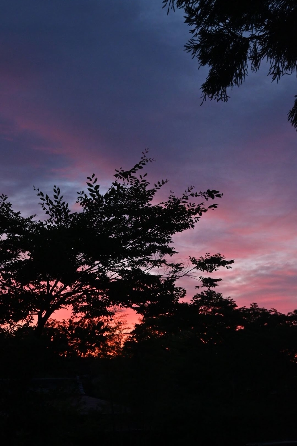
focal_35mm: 47
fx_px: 585
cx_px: 148
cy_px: 223
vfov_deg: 41.7
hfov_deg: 28.5
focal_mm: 31.5
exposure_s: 1/160
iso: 1250
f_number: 6.3
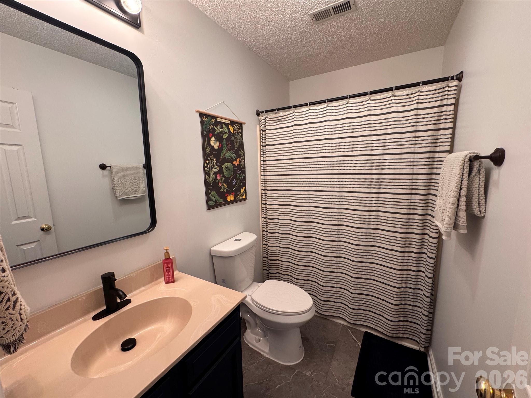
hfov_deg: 102.1
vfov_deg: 85.7
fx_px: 215
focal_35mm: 14
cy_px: 199
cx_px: 266
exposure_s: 1/60
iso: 160
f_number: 2.2
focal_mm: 2.22
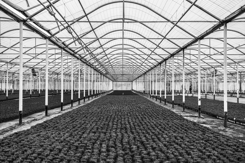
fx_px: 340
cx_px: 122
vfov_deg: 27.0
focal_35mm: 50
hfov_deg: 39.6
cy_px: 82
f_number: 4.5
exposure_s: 1/500
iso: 100
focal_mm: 50
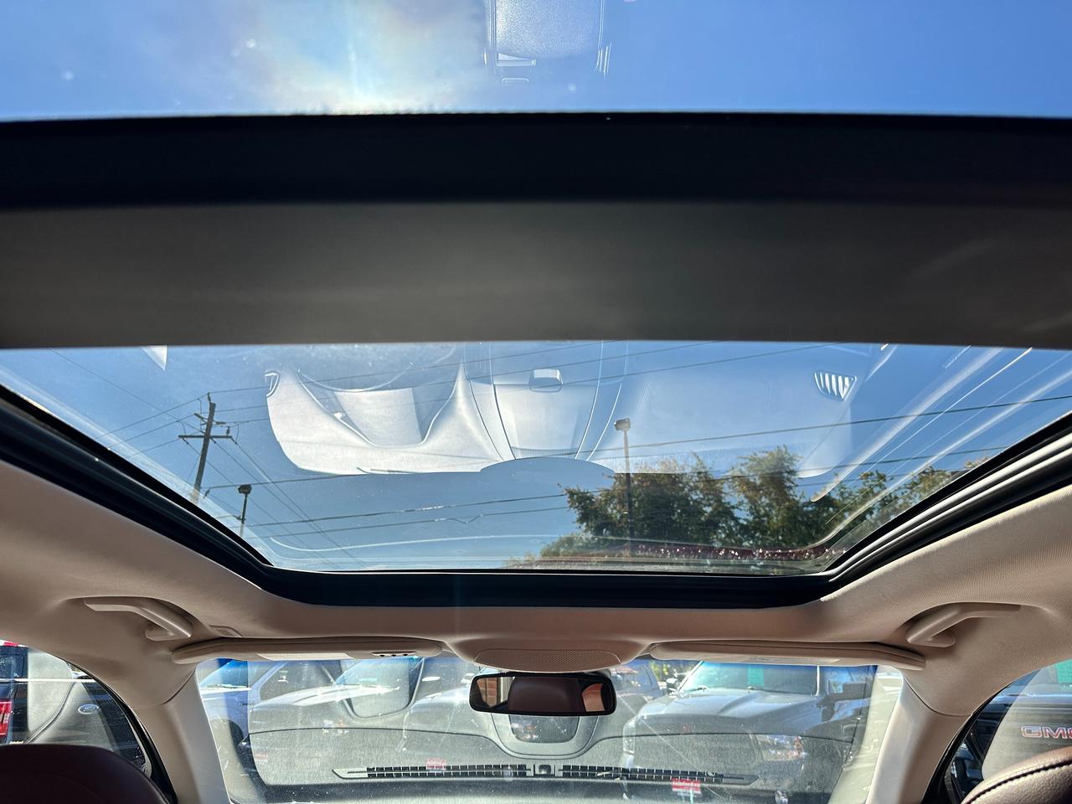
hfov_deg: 71.6
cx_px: 536
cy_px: 402
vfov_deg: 56.8
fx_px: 743
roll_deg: -0.2
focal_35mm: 24
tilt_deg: +20.4
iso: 80
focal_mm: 6.86
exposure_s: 1/1562
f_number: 1.78
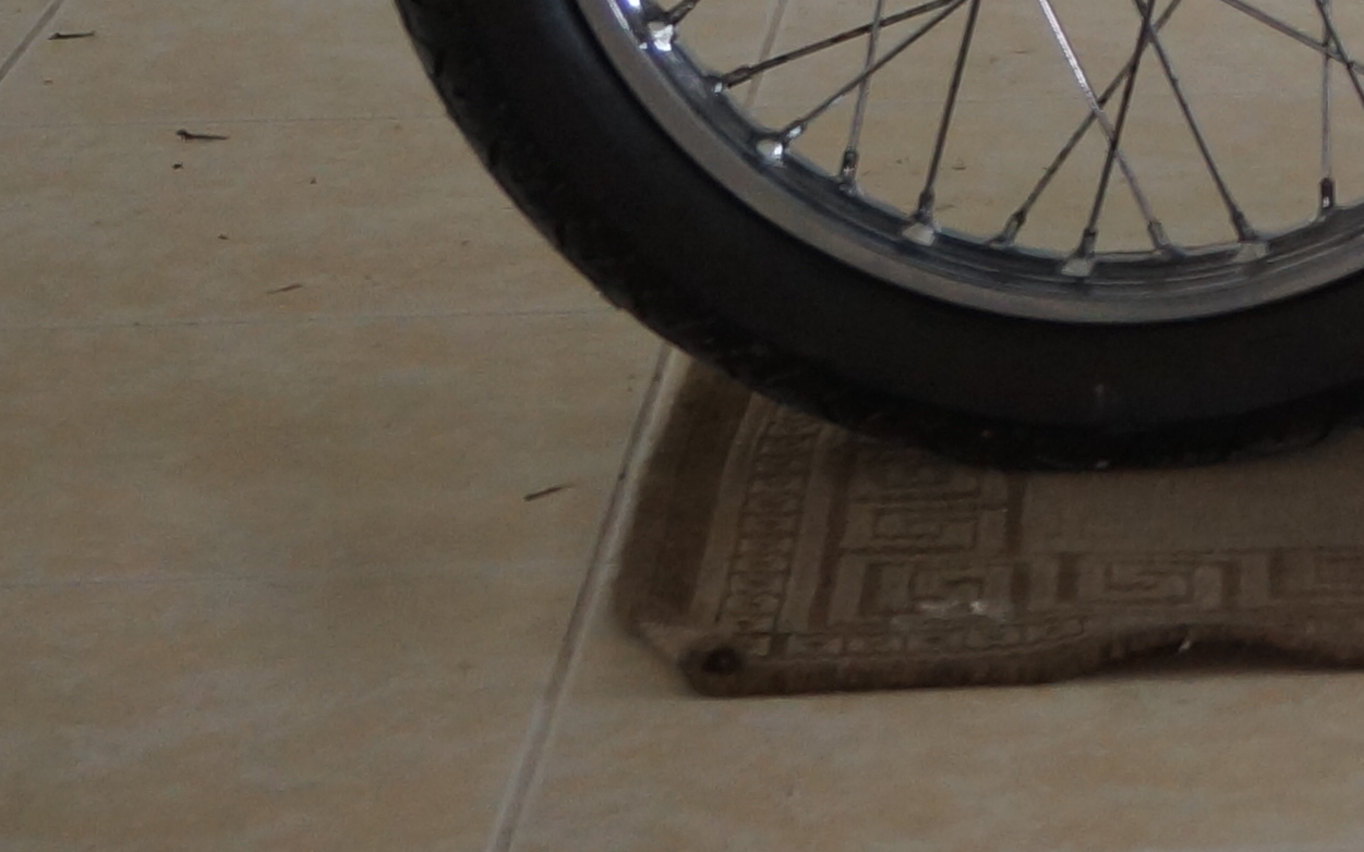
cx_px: 2656
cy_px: -619
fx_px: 6543
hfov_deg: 10.9
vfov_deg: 7.3
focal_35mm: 176
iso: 320
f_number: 4
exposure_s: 1/60
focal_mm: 24
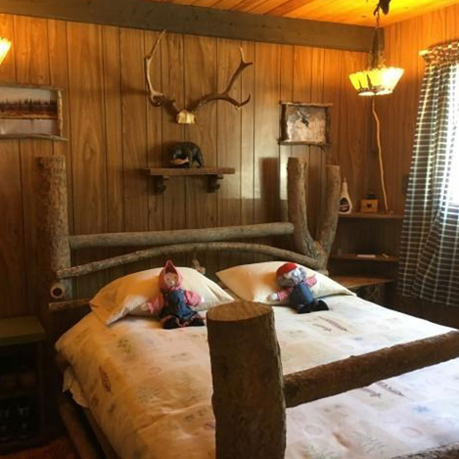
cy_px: 225
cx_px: 207
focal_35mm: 35
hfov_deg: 47.2
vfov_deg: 47.2
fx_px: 525
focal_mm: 4.15
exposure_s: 1/30
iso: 200
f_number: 2.2
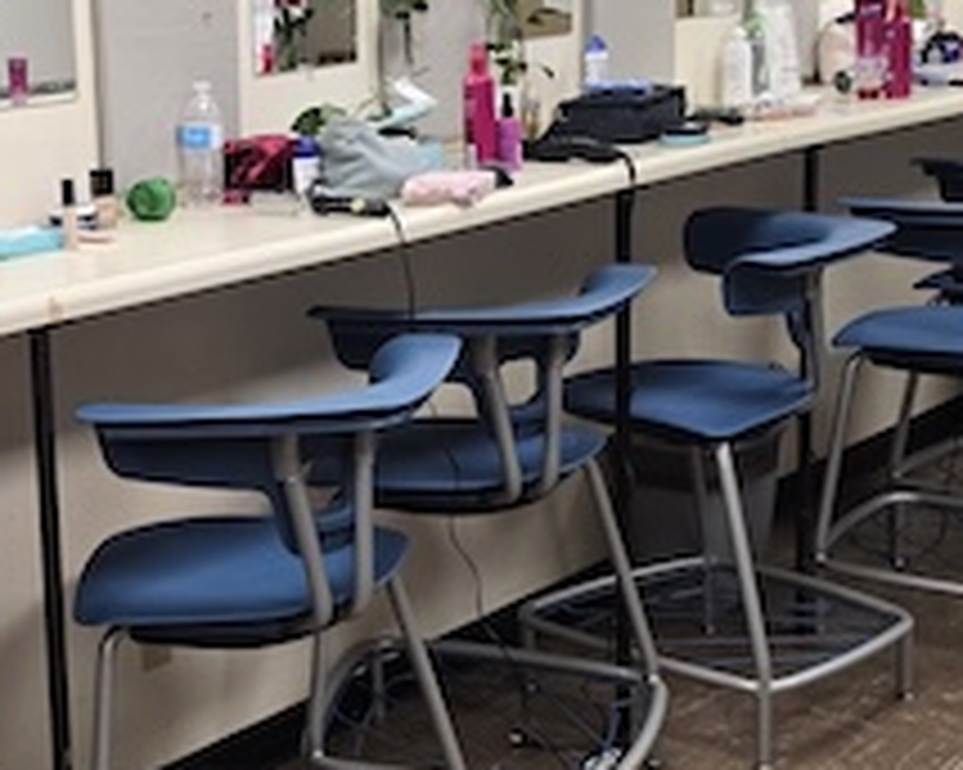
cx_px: 63
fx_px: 1795
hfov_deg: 28.6
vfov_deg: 24.2
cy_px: 329
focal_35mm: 63
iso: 160
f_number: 1.7
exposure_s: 1/120
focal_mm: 6.3
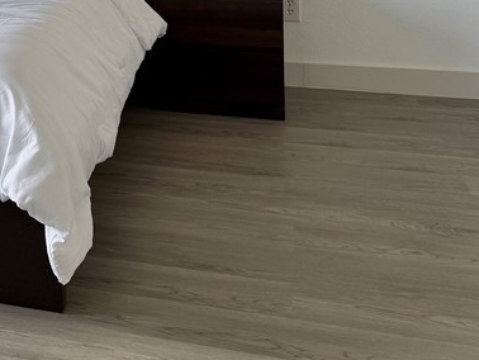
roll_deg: +1.0
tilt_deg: -1.7
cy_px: -117
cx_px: -96
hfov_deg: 26.5
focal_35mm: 65
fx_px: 900
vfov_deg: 20.5
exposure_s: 1/164
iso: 80
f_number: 1.78
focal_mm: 6.76
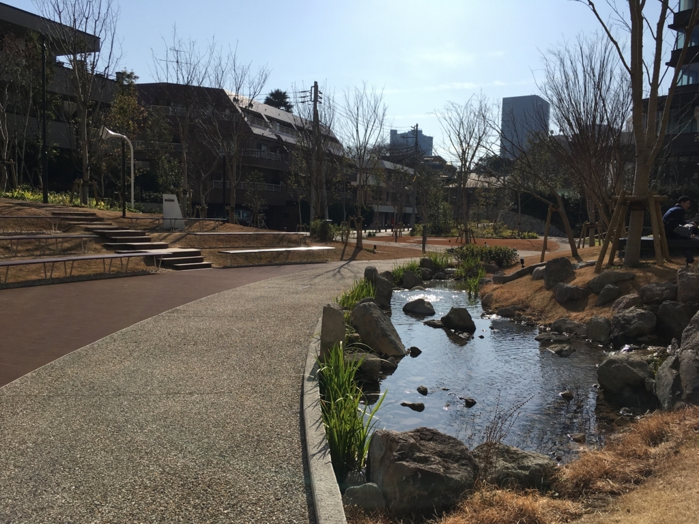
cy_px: 262
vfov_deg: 48.2
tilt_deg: -5.0
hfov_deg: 61.7
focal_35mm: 29
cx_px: 350
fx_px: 586
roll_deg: -1.6
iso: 25
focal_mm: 4.15
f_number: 2.2
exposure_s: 1/2653
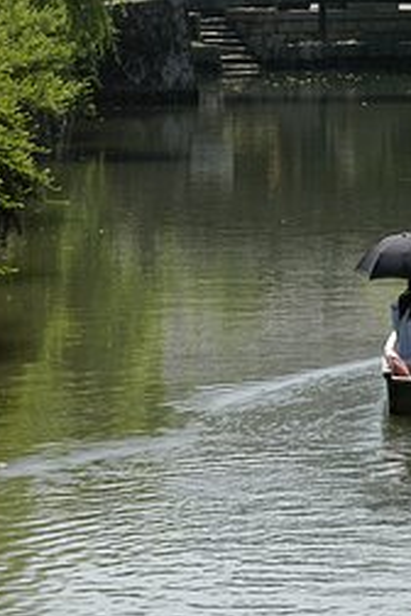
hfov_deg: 4.7
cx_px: 387
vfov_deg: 7.1
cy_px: 15
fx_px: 4966
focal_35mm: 290
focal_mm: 95
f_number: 10
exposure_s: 1/1000
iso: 800
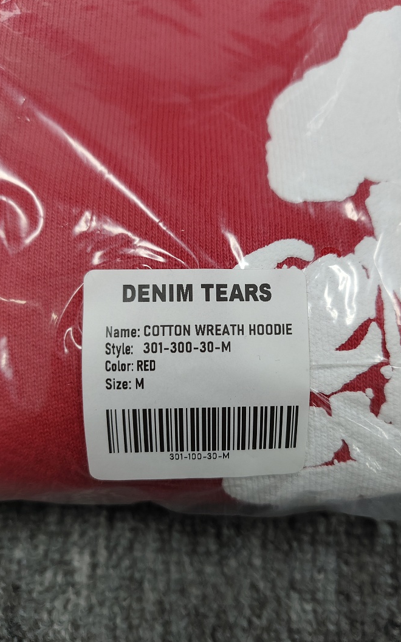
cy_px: 323
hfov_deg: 47.5
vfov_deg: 70.4
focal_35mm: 26
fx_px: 455
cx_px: 224
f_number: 1.88
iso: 964
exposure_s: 1/100
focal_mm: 5.56
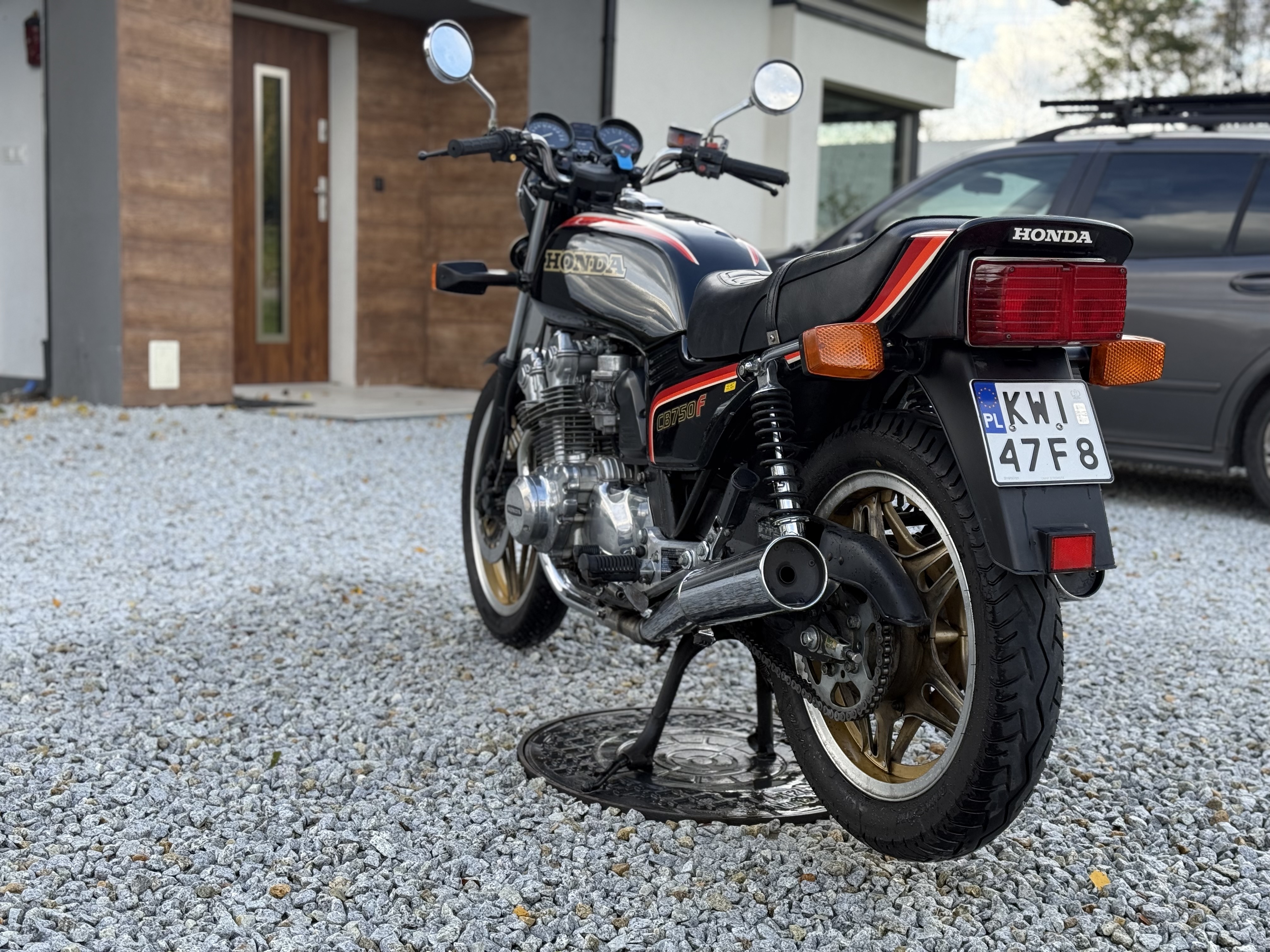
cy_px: 476
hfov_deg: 39.7
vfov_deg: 30.3
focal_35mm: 48
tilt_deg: -4.0
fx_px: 1761
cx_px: 635
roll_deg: -0.3
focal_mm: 6.76
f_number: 1.78
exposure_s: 1/719
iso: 80
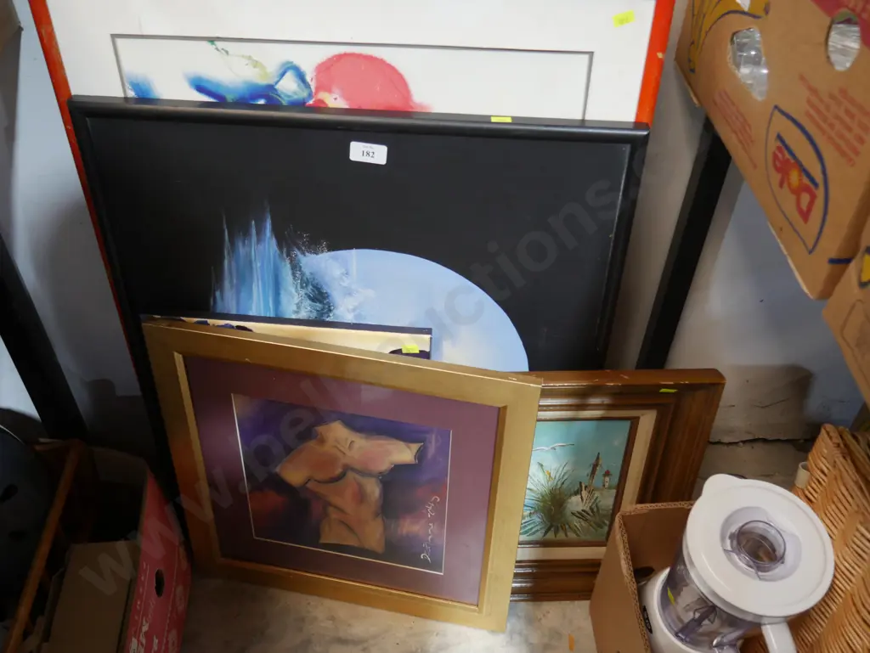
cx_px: 435
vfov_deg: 44.2
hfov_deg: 56.8
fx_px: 805
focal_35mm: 32
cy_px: 326
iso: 1000
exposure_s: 1/60
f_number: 3.6
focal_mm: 16
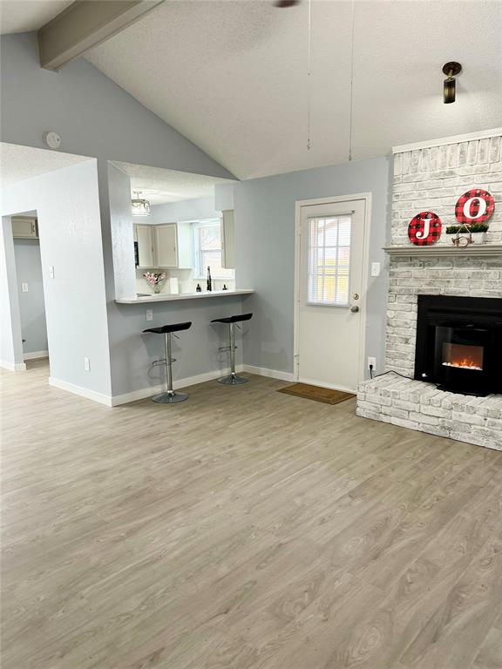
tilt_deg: -8.8
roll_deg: +0.6
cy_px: 334
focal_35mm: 24
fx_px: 464
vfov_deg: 71.6
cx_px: 251
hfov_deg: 56.8
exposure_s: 1/60
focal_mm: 6.86
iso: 200
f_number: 1.78
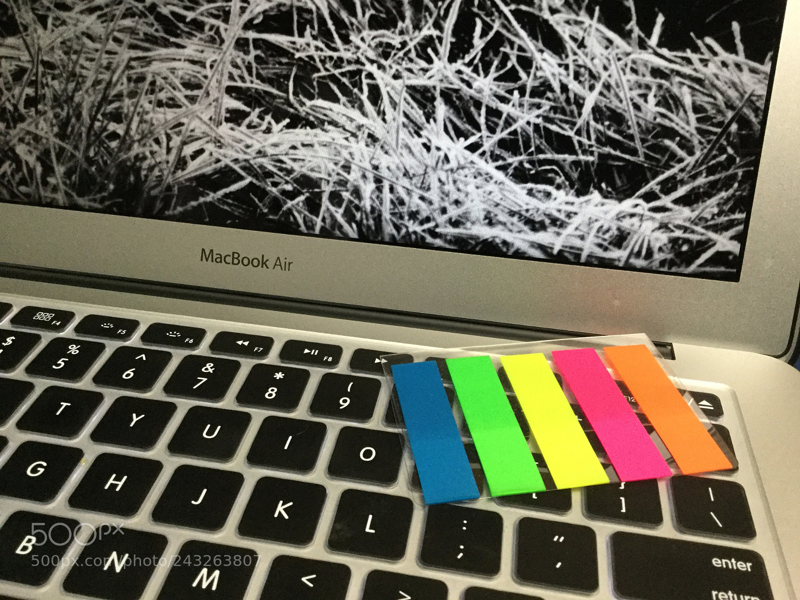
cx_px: 400
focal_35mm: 31
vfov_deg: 45.4
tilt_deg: -37.9
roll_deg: -1.3
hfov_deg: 58.4
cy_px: 300
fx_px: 716
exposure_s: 1/20
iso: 200
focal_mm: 3.3
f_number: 2.4
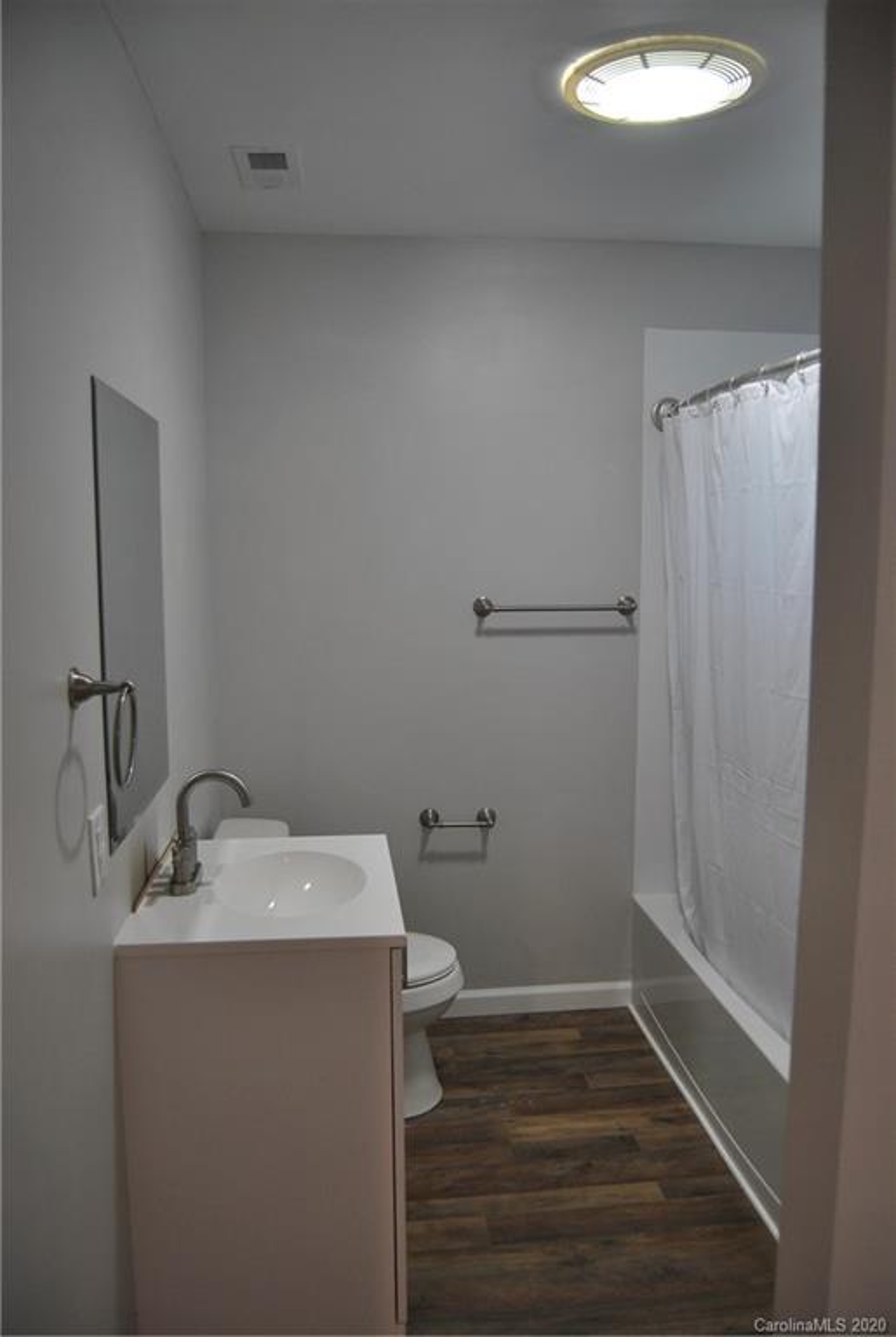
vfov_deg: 67.3
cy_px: 668
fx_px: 1004
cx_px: 448
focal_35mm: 27
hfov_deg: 48.1
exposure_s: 1/40
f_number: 3.5
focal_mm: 18
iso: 200
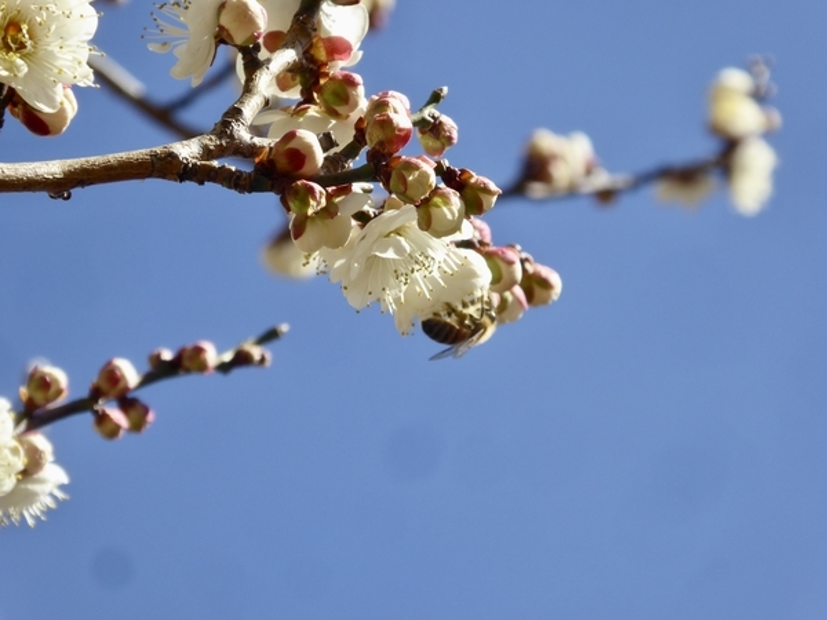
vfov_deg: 7.8
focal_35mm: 191
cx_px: 414
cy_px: 310
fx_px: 4563
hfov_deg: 10.4
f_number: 5.6
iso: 100
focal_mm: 30.9
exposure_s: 1/320
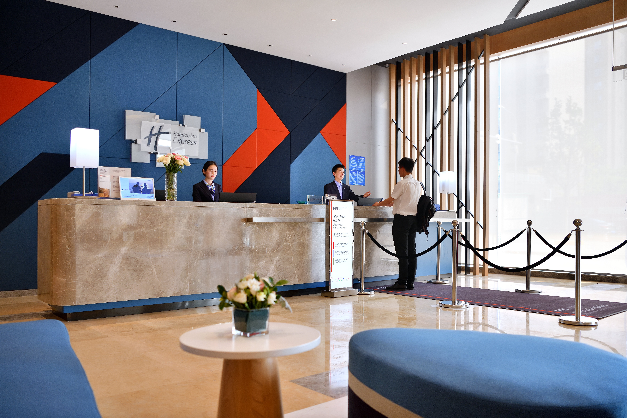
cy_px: 209
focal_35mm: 30
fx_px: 522
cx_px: 314
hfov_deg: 61.9
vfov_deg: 43.6
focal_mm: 30
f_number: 2.8
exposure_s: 1/100
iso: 320
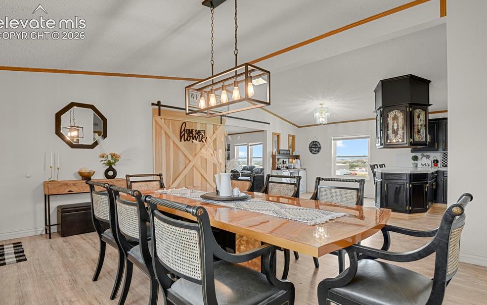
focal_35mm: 18
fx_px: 239
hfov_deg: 91.1
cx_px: 243
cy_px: 164
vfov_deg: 64.9
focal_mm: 17
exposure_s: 1.6
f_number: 8
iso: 250
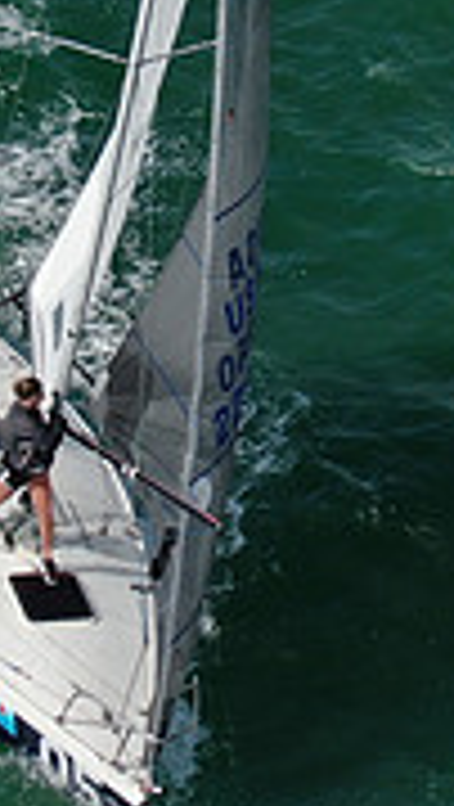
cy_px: 146
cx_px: 315
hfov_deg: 7.2
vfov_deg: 12.7
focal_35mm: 169
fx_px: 3608
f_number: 3.8
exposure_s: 1/1000
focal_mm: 8.6
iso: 100
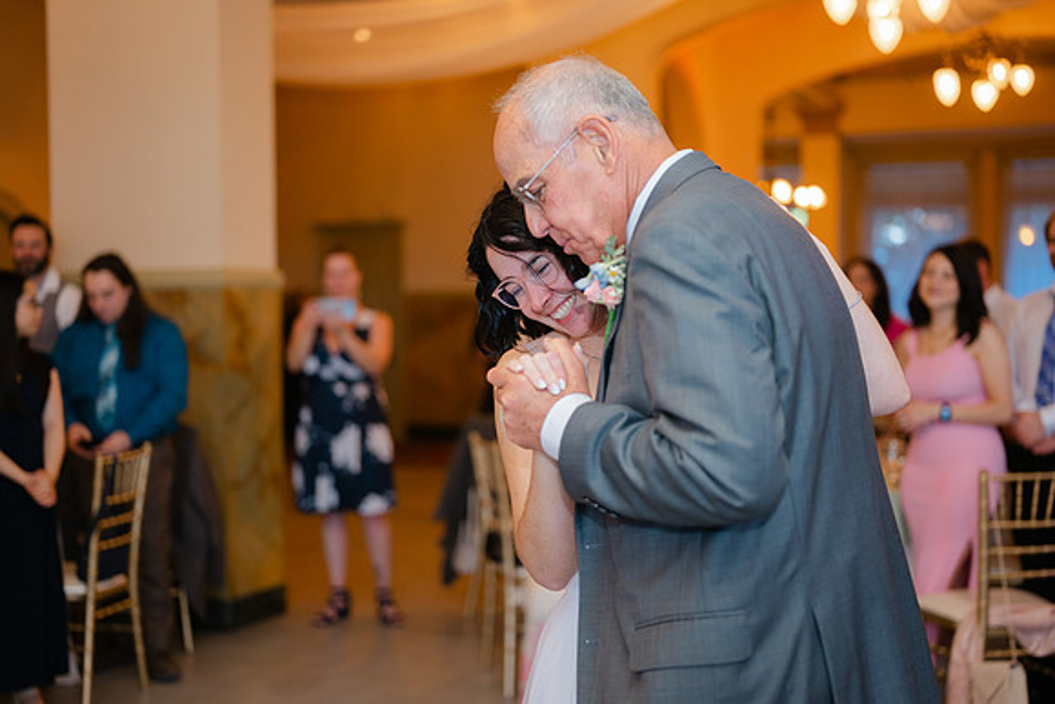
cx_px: 528
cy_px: 352
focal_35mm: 50
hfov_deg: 39.6
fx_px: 1466
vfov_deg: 27.0
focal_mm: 50
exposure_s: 1/125
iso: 320
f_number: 1.8
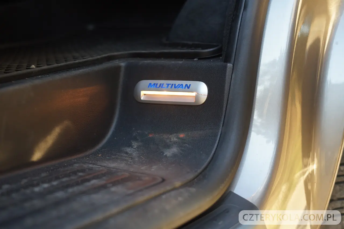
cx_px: 172
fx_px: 478
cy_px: 114
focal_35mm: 50
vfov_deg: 27.0
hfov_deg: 39.6
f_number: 3.2
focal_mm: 50
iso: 1250
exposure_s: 1/160
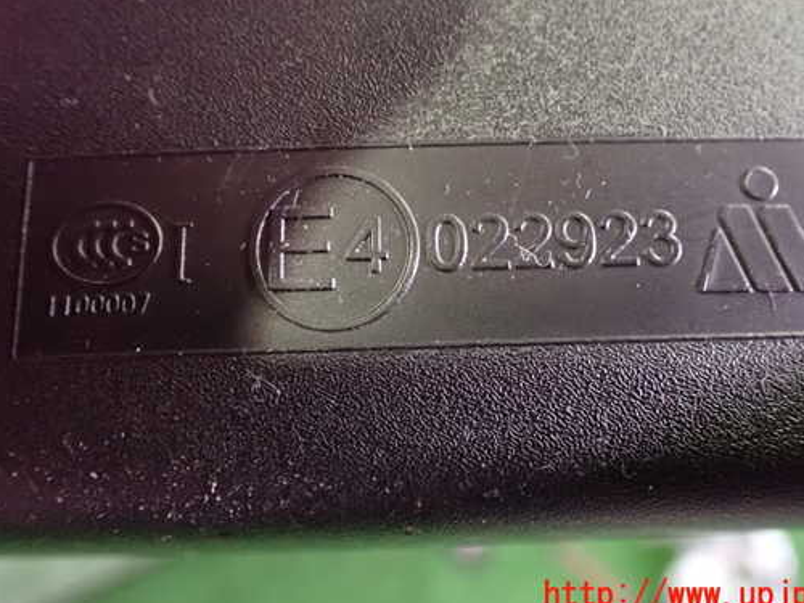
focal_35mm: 36
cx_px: 425
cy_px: 254
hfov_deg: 51.3
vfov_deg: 39.6
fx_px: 836
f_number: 2.3
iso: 1600
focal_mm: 5.4
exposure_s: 1/30
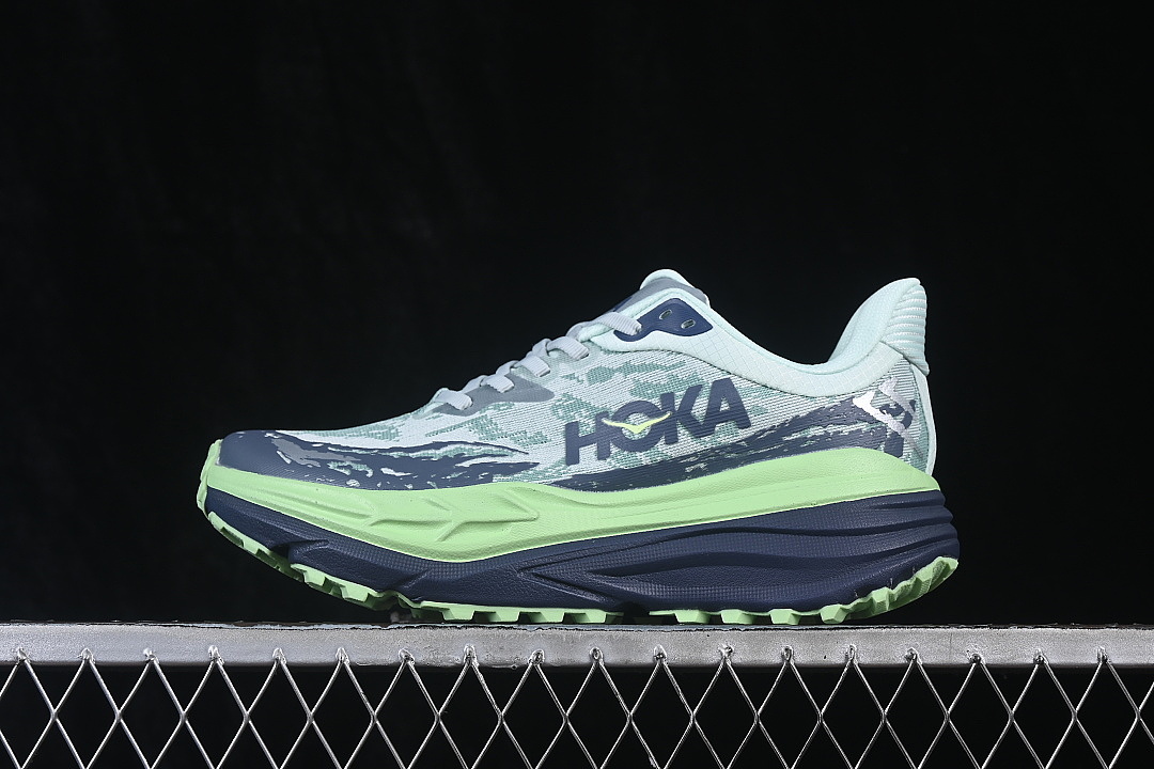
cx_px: 577
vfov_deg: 18.2
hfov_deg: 27.0
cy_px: 384
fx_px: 2404
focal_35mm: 75
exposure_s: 1/80
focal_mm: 50
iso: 160
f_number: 8
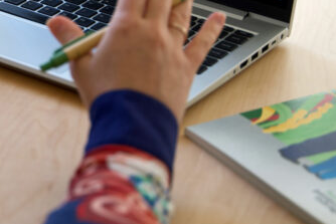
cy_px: -45
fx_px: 1317
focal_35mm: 141
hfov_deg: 14.2
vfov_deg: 9.6
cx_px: -24
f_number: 2.8
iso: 200
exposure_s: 1/160
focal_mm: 46
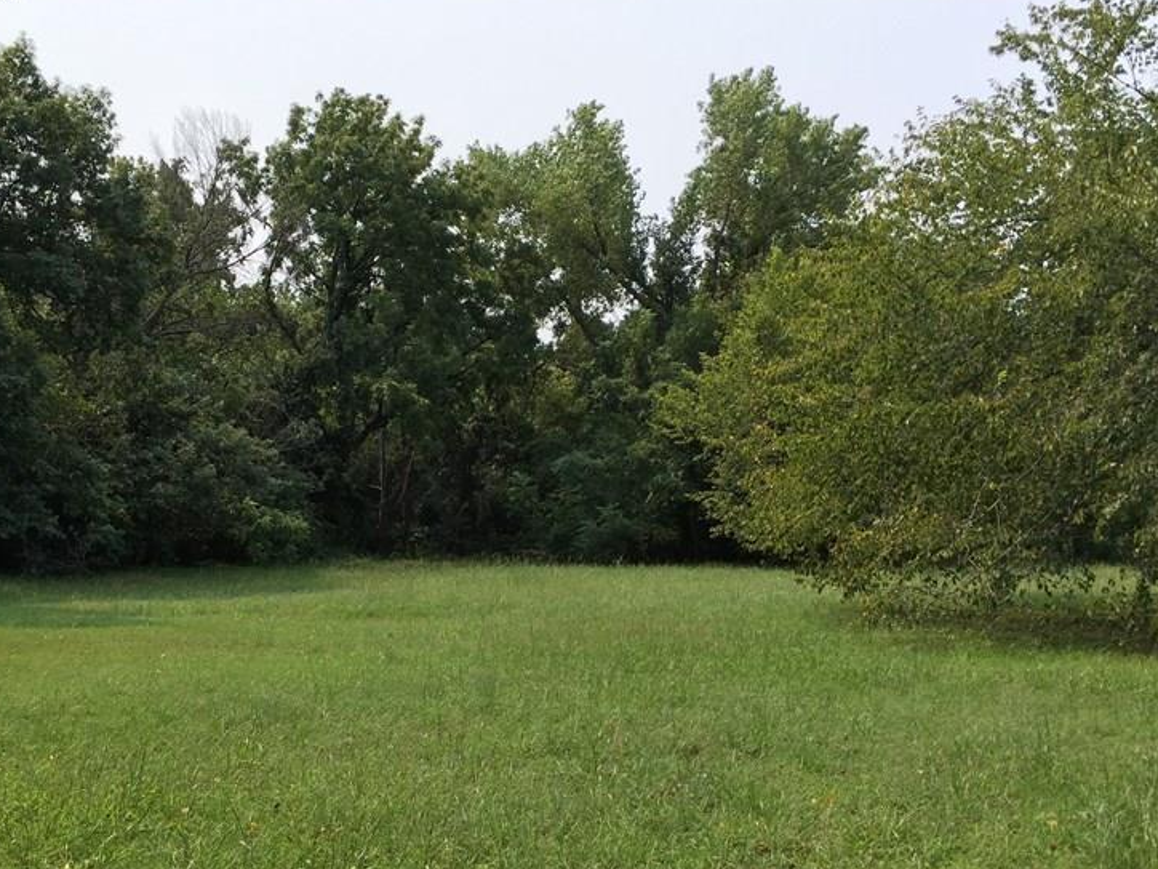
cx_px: 469
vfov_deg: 34.7
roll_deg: -2.4
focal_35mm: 41
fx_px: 1372
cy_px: 592
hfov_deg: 45.5
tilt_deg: -2.4
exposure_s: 1/1319
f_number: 2.2
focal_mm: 4.15
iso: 32
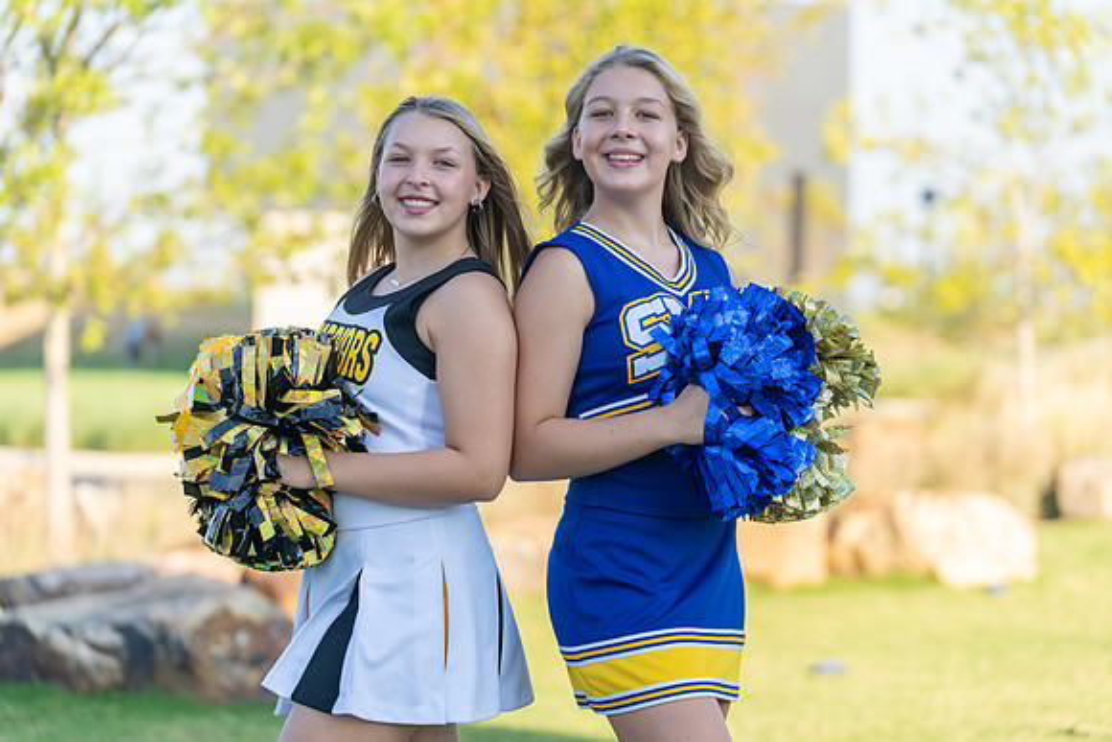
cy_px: 371
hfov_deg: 16.8
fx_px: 3769
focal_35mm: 122
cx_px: 556
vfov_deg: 11.2
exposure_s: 1/320
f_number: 3.5
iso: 100
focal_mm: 122
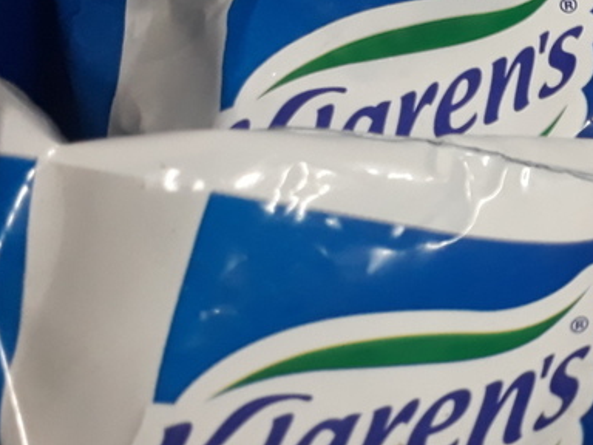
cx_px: 659
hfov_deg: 25.0
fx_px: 1233
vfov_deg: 20.4
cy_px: 199
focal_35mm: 72
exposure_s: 1/24
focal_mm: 3.6
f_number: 1.9
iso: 160
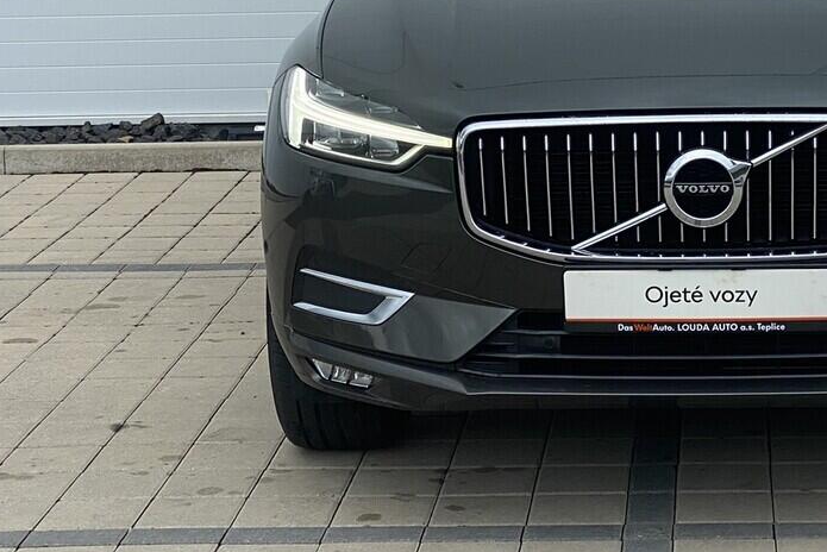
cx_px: 619
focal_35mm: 112
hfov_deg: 18.1
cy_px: 63
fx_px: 2574
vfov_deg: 12.2
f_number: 2
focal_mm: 6
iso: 20
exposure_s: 1/494
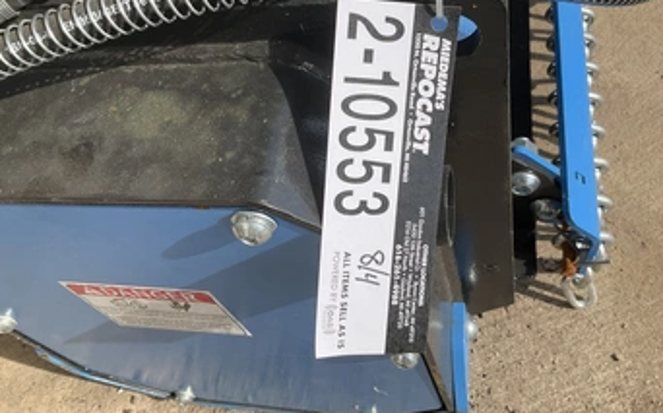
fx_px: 650
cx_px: 326
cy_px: 147
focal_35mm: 36
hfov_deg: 54.1
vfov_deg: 35.0
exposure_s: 1/962
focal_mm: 3
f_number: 1.8
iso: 25
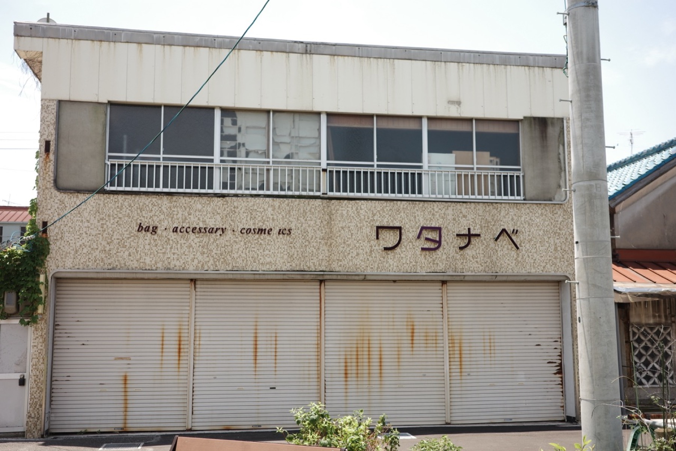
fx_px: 751
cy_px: 226
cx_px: 338
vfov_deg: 33.4
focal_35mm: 40
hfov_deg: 48.5
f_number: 2.8
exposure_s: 1/640
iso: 100
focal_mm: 26
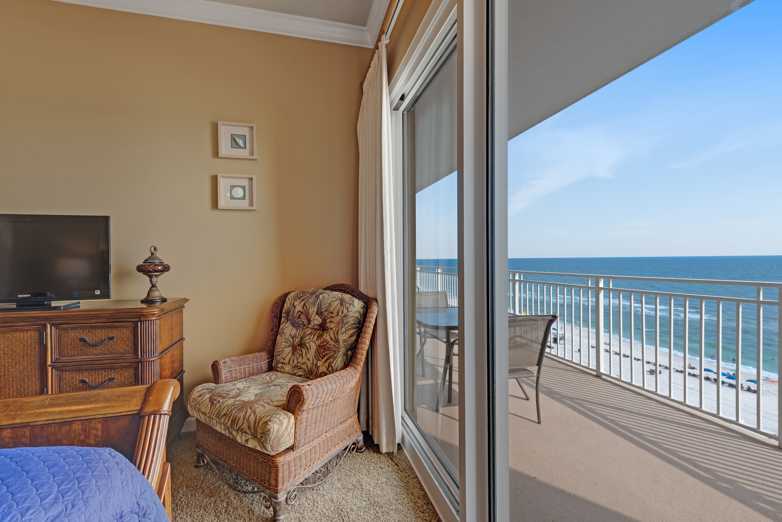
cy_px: 261
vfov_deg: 77.4
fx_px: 326
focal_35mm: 15
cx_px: 391
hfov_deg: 100.4
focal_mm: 15
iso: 320
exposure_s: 1/30
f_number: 9
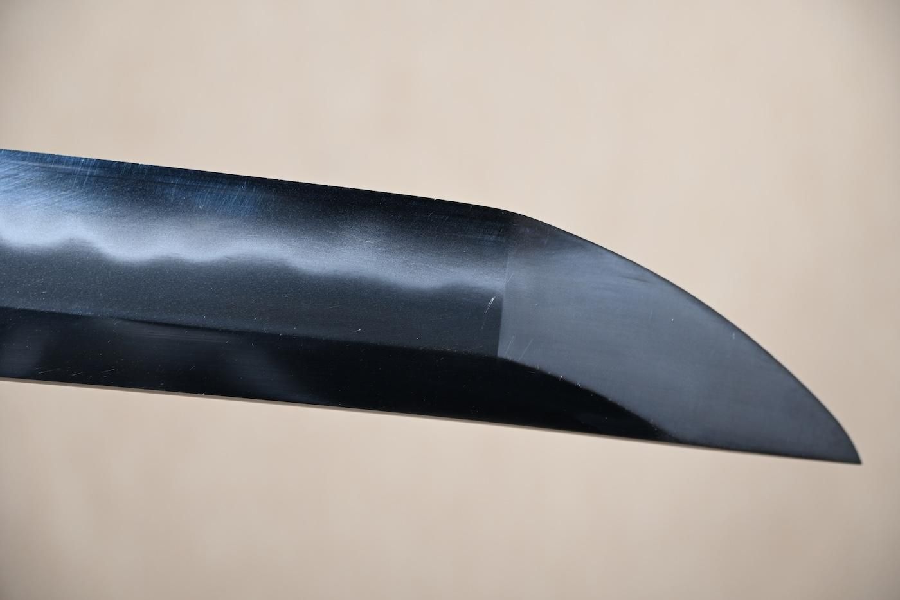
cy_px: 300
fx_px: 2699
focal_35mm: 108
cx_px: 450
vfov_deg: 12.7
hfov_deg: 18.9
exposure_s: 1.3
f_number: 5.3
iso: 100
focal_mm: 72
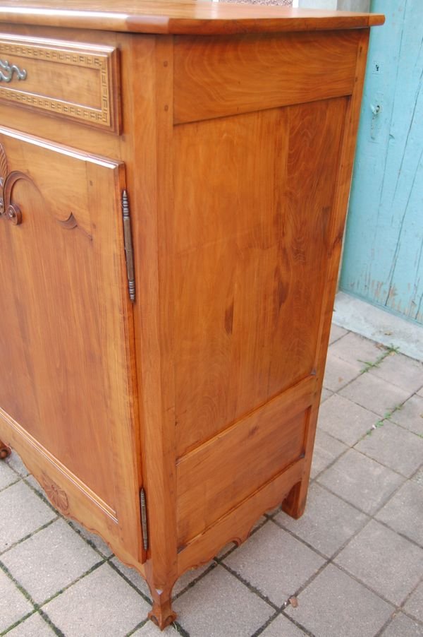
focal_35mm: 34
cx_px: 212
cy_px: 318
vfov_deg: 55.1
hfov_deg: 38.3
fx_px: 609
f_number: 4
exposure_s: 1/60
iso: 400
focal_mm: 23
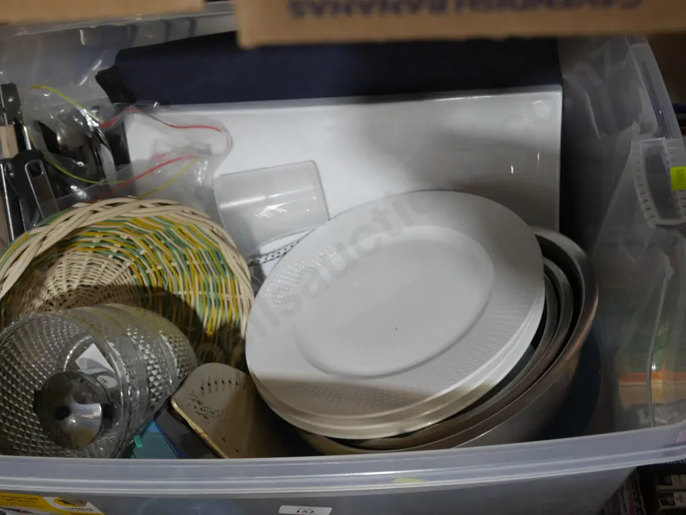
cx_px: 343
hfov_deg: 39.7
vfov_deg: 30.3
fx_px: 951
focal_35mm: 48
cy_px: 258
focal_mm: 24
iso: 1000
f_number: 5.2
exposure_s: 1/60
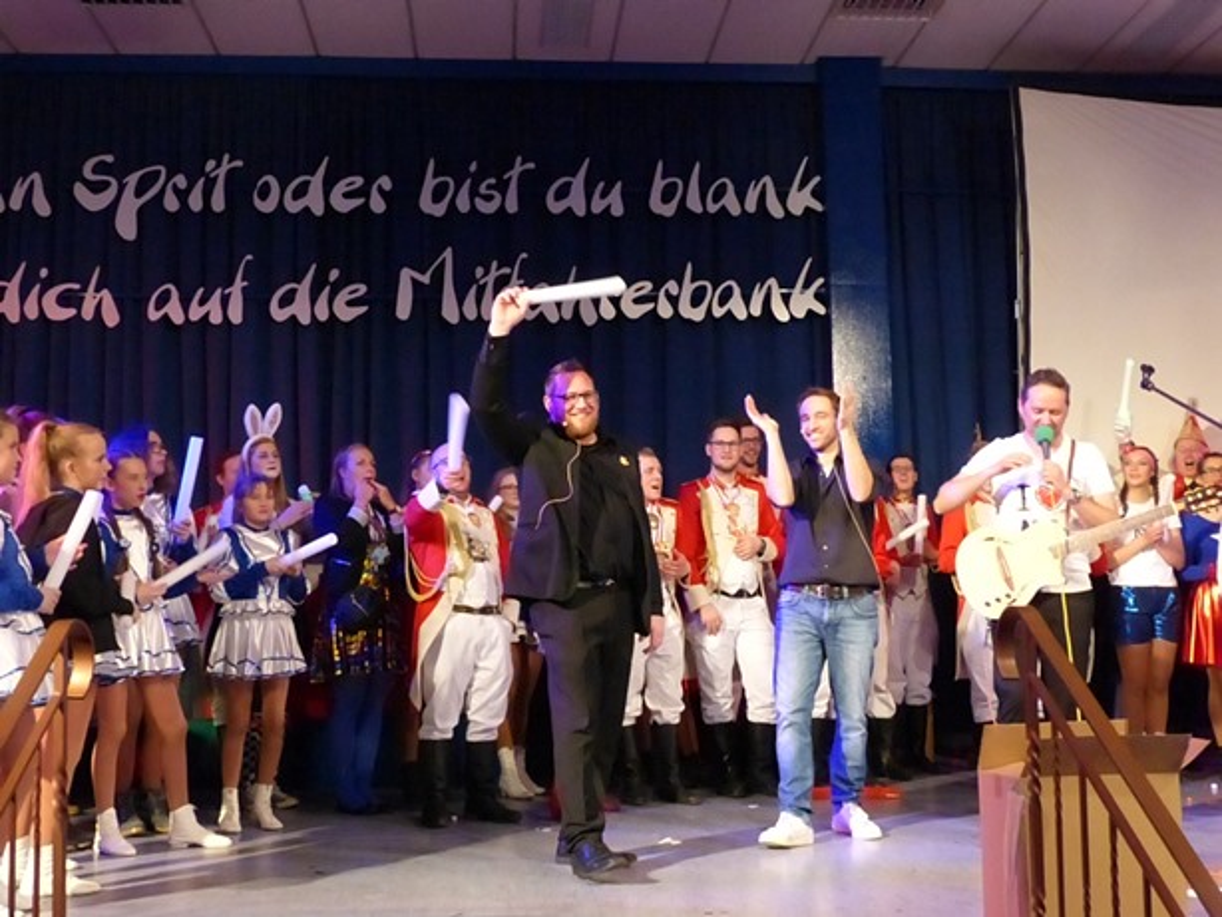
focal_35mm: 41
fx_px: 1448
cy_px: 458
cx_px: 611
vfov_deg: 35.2
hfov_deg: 45.8
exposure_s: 1/125
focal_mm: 7.4
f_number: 4
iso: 1600
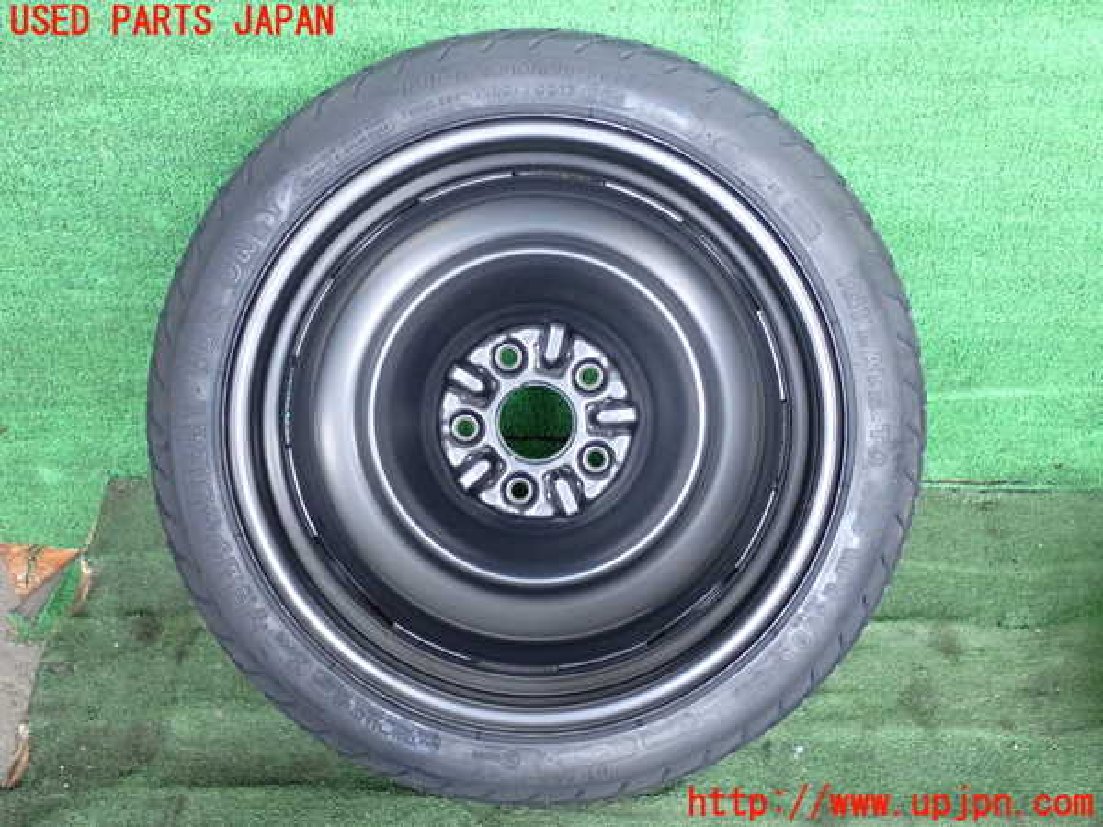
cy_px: 414
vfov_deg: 32.9
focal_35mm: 44
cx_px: 552
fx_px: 1402
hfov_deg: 42.9
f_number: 2.9
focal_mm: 7.84
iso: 1000
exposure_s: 1/125
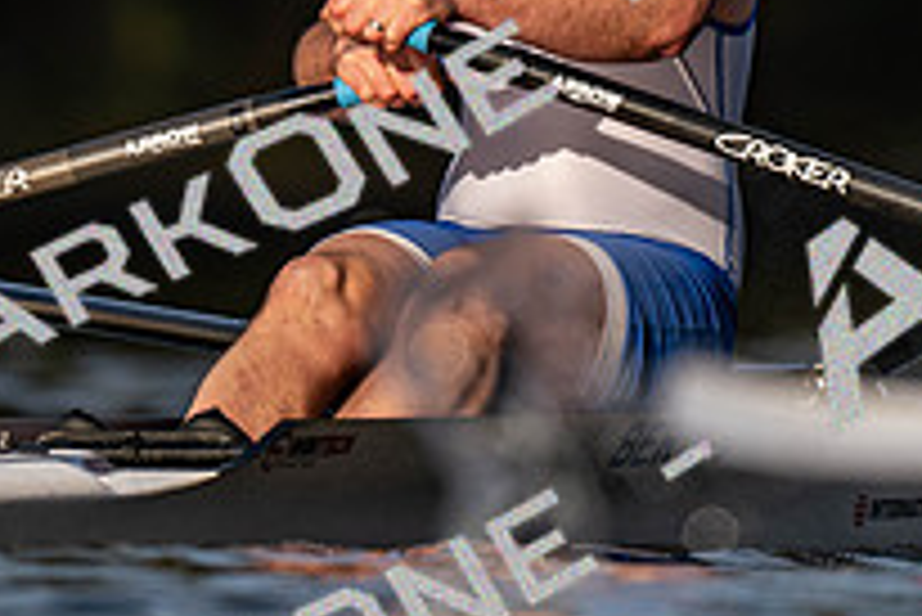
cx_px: 423
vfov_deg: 0.8
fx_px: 43568
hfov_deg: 1.2
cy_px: 7
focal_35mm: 1700
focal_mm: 600
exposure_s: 1/2500
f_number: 4
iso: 360
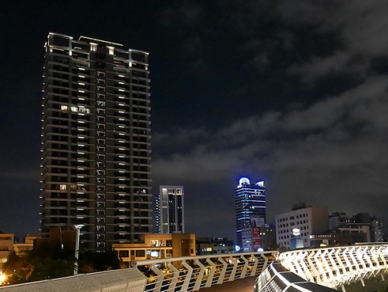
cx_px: 259
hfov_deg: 42.3
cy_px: 192
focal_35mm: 44
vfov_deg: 32.7
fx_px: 494
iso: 3200
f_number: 5
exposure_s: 1/10
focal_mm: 15
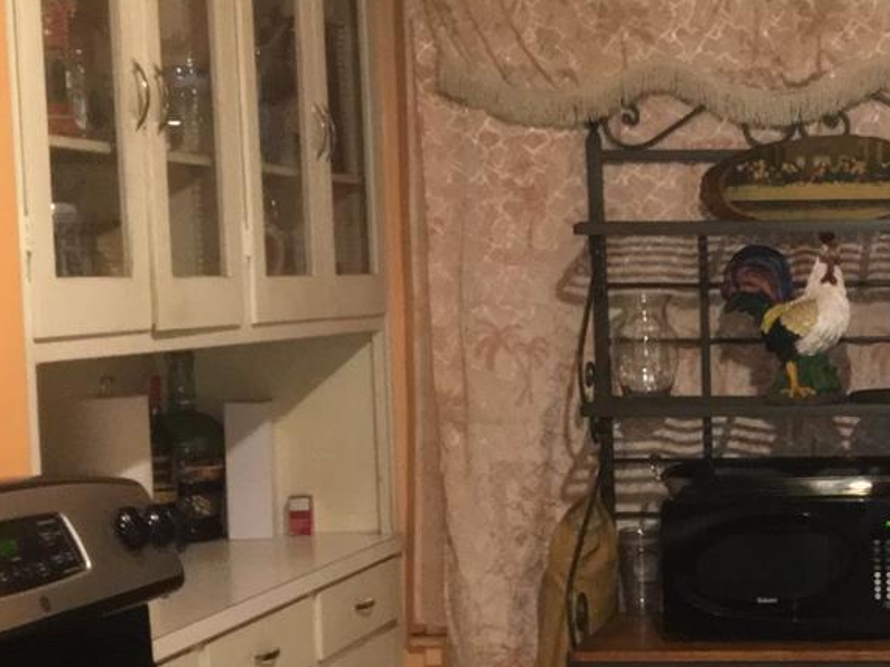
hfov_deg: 24.0
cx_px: 979
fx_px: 1954
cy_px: 488
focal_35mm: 76
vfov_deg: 19.3
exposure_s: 1/16
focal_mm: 4.15
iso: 200
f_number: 2.2
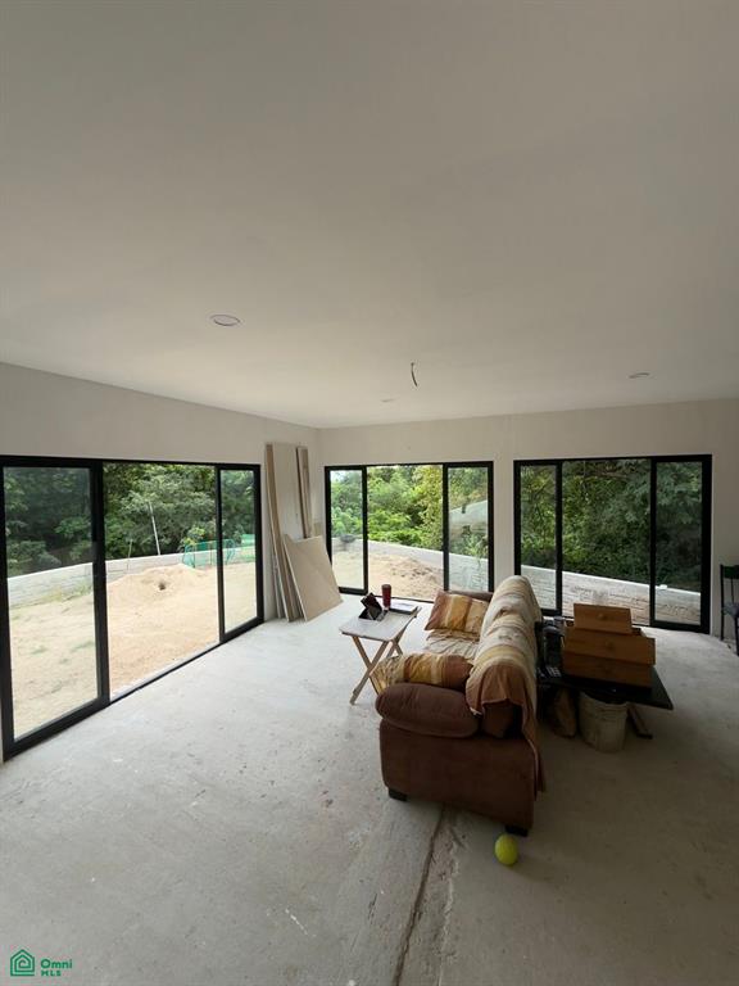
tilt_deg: +0.6
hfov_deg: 85.7
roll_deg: +1.7
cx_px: 370
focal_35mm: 14
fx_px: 399
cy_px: 493
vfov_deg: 102.1
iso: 50
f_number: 2.2
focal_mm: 2.22
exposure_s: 1/144
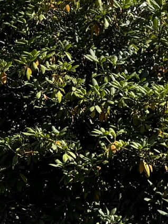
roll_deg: -1.1
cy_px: 83
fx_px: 1100
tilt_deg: +8.1
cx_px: 82
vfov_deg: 11.6
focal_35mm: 170
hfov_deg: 8.7
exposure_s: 1/3597
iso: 80
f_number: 1.78
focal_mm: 6.76
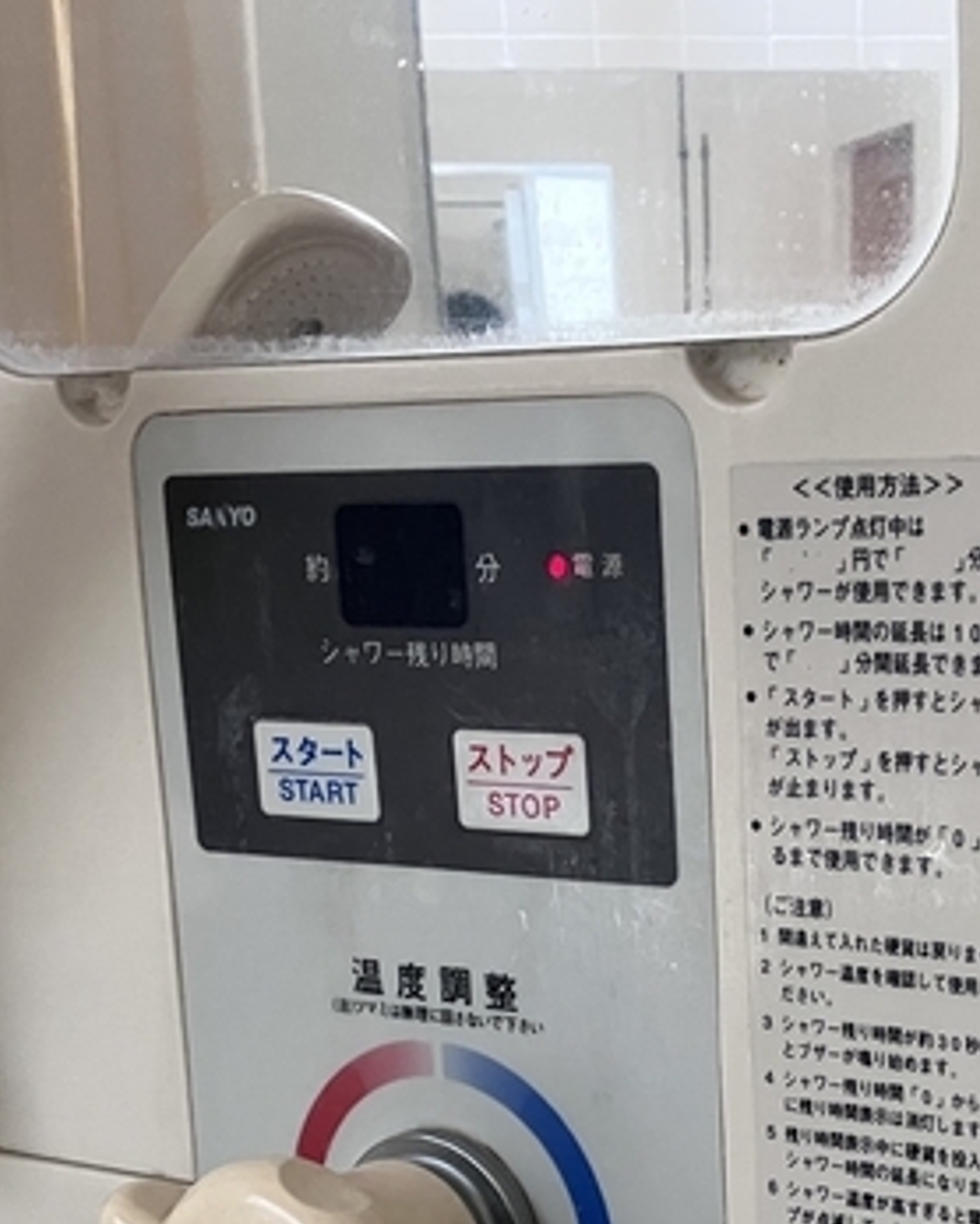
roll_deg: +2.8
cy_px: 970
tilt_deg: -14.1
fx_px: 2282
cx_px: 772
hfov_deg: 23.9
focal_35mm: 63
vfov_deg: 29.4
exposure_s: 1/60
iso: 250
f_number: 1.8
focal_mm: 3.99
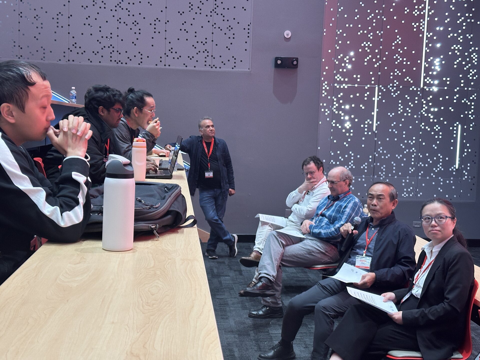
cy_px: 180
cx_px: 240
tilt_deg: -4.5
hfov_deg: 39.7
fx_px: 666
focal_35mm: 48
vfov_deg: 30.3
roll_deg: -1.9
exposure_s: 1/60
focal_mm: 6.86
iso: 200
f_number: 1.78
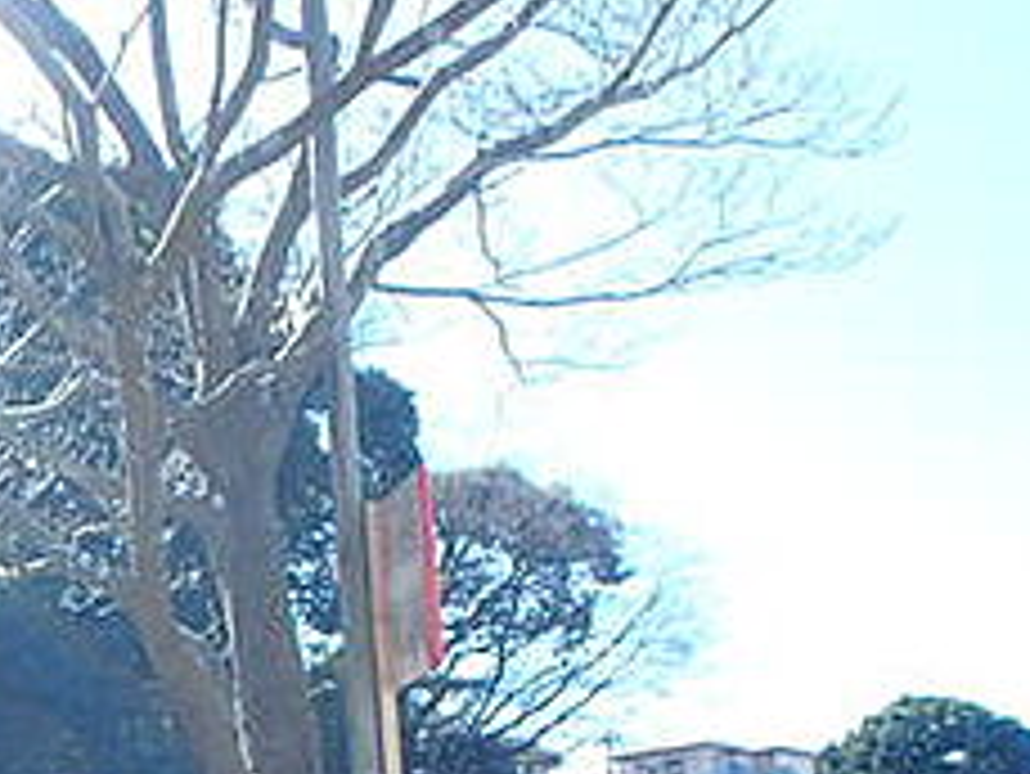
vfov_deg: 23.8
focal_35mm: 55
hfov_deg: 32.5
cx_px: 31
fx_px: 1637
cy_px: 972
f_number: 3.5
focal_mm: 3.7
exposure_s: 1/320
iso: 125
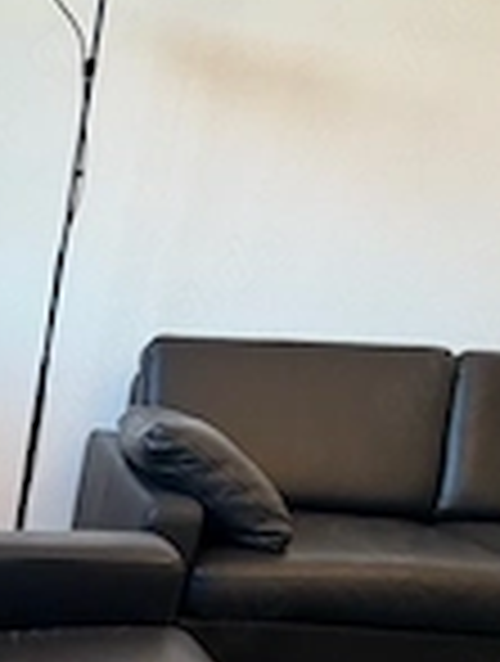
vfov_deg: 39.9
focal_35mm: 38
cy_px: 725
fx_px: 729
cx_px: -90
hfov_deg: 32.0
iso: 250
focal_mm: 2.22
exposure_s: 1/100
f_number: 2.2
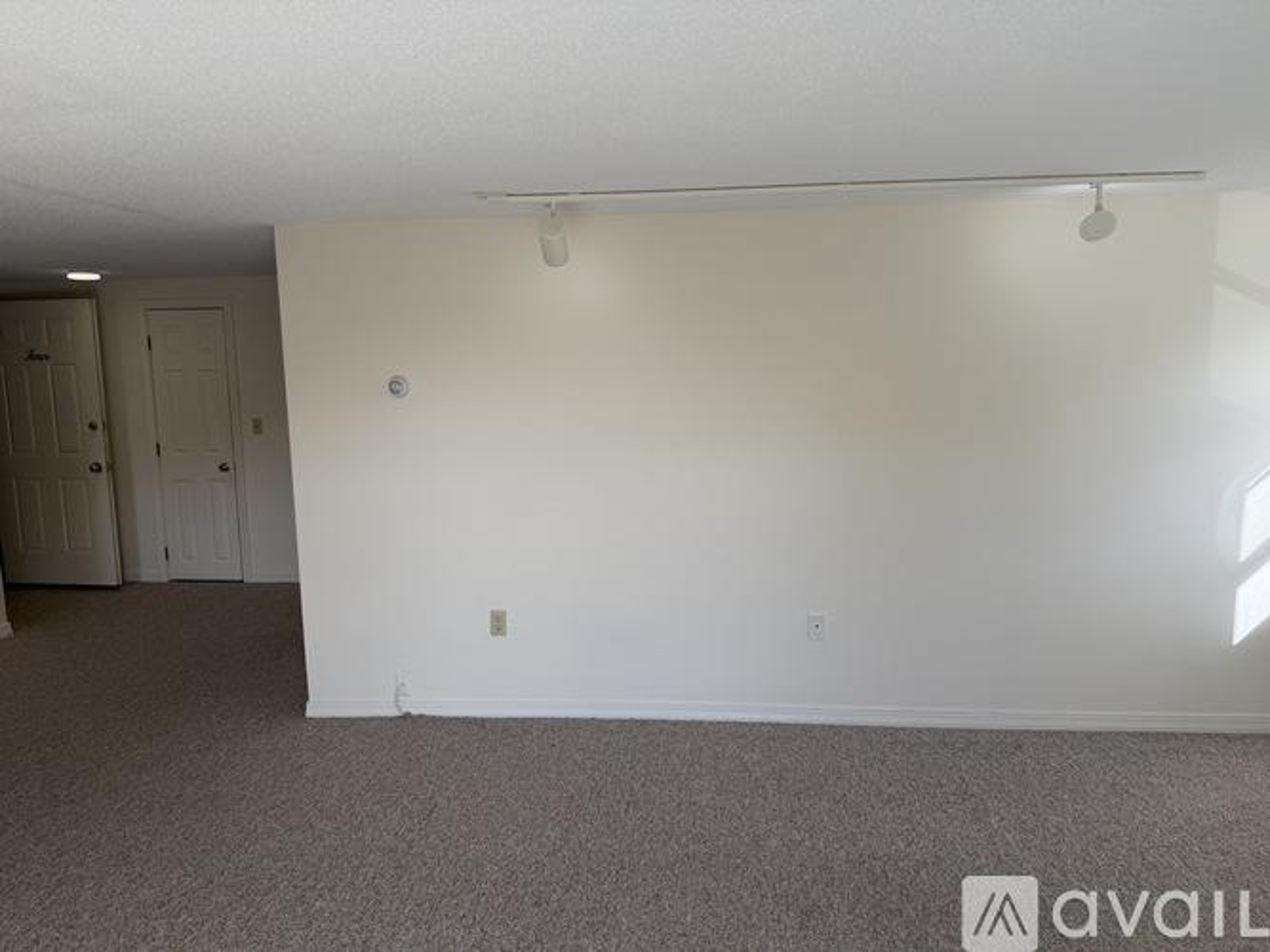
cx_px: 635
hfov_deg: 71.6
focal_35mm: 24
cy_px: 476
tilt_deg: -6.9
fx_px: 880
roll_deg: +1.0
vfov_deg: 56.8
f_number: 1.78
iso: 100
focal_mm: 6.76
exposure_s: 1/528
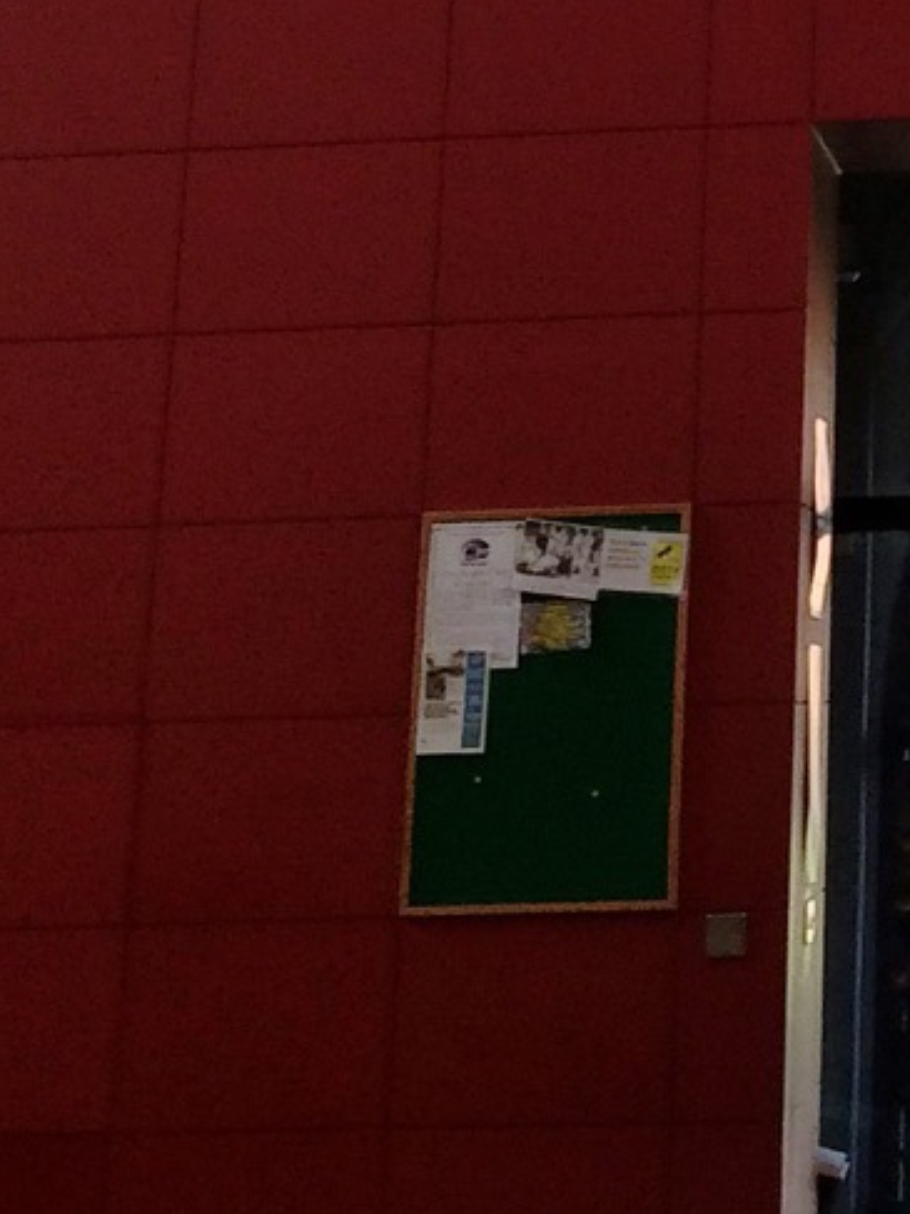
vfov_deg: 14.2
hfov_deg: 11.6
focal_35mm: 122
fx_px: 4278
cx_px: 1346
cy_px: -1012
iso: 64
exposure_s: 1/100
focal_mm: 4.15
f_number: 2.2
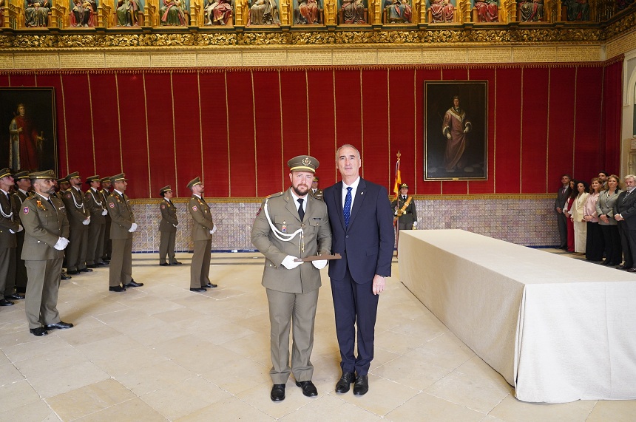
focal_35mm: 24
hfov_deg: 73.8
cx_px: 318
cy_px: 211
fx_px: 423
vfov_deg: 53.0
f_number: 2.8
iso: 5000
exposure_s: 1/250
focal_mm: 24
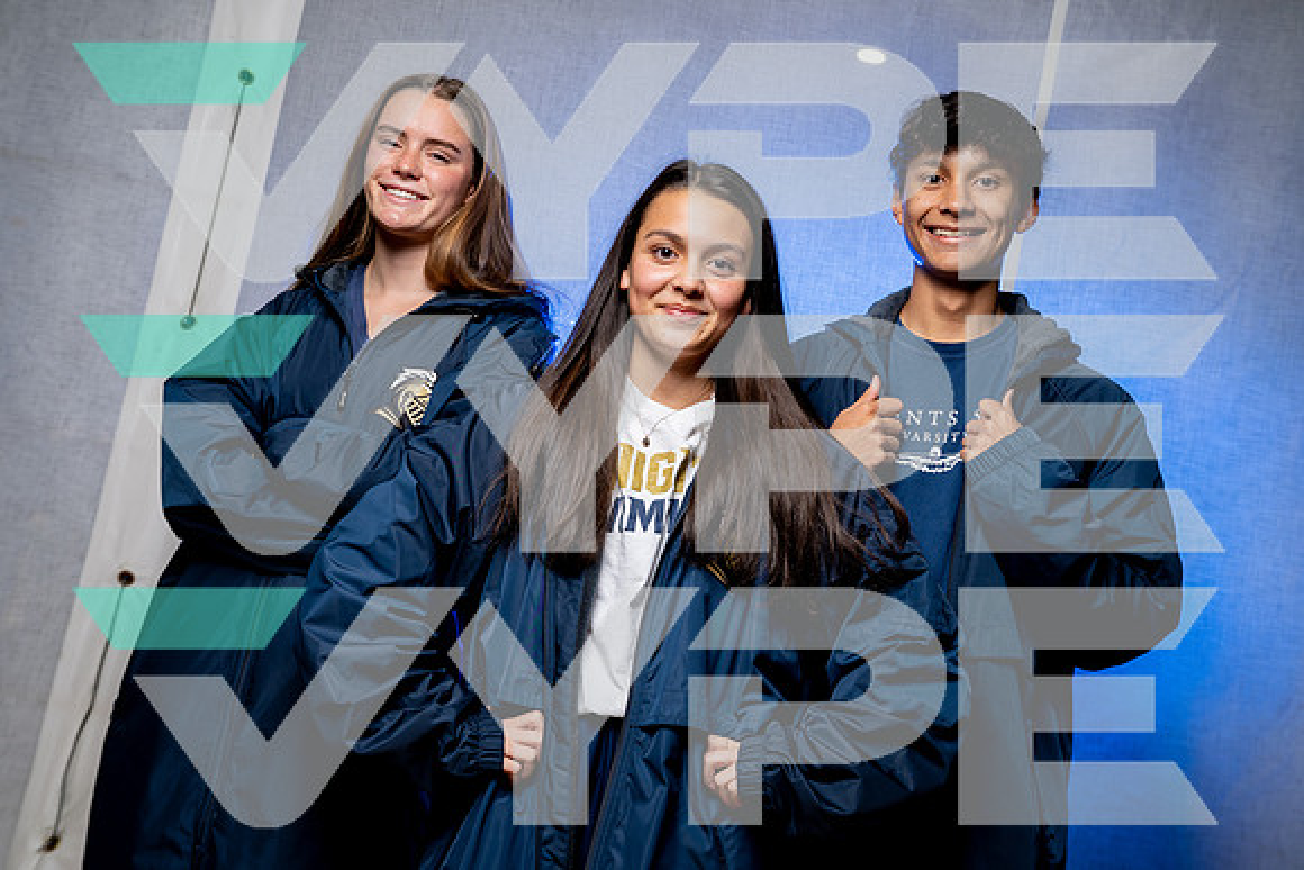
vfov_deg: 31.9
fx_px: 1522
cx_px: 652
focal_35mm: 42
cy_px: 435
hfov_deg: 46.4
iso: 100
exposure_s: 1/250
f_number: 5
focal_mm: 42
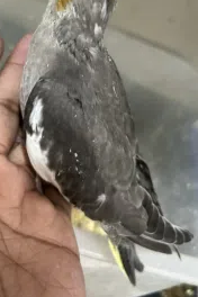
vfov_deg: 45.8
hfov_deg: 31.7
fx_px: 338
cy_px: 74
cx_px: 38
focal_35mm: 41
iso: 320
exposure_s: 1/50
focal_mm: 5.7
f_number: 1.5
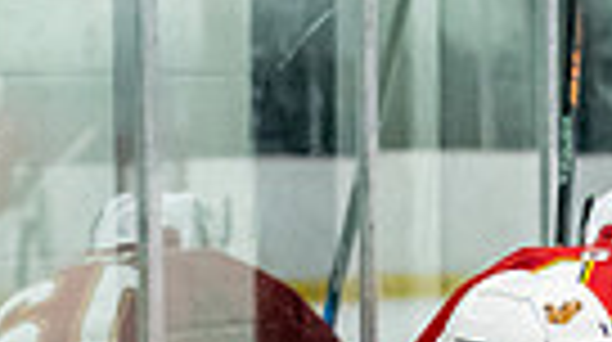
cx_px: 790
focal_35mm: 509
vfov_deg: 2.3
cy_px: 1090
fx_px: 8247
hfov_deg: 4.2
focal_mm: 70
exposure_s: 1/800
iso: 3200
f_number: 2.8
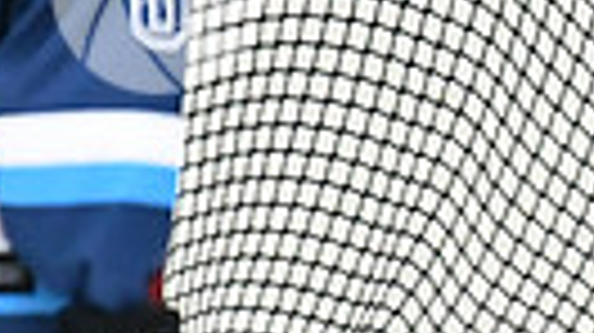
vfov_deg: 0.9
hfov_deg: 1.6
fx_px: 21797
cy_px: 223
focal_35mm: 1385
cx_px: 1094
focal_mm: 200
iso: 6400
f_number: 2.8
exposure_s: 1/1250
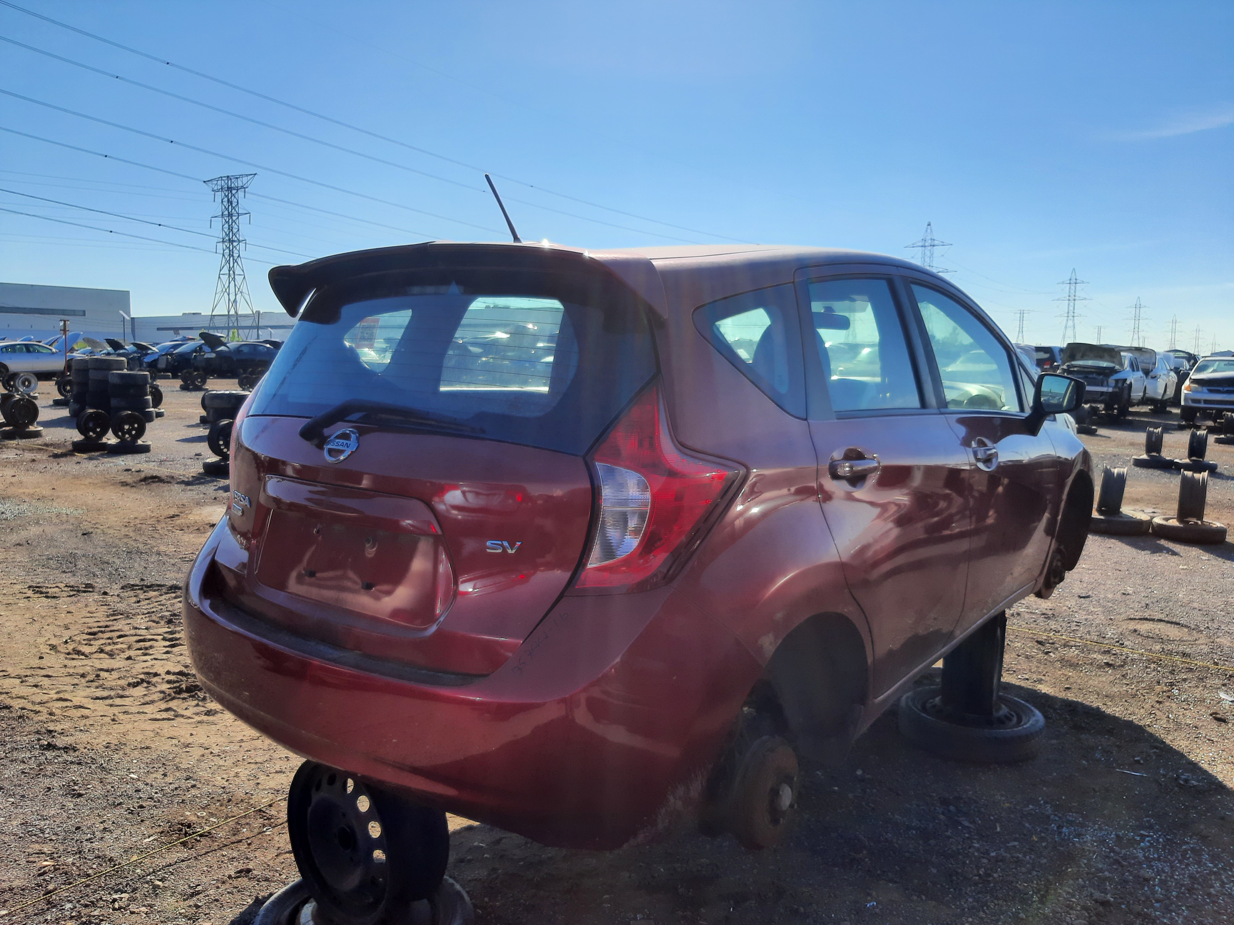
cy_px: 462
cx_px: 617
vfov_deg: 53.1
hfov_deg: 67.3
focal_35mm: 26
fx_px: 927
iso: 40
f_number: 1.7
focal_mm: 3.92
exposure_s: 1/1852
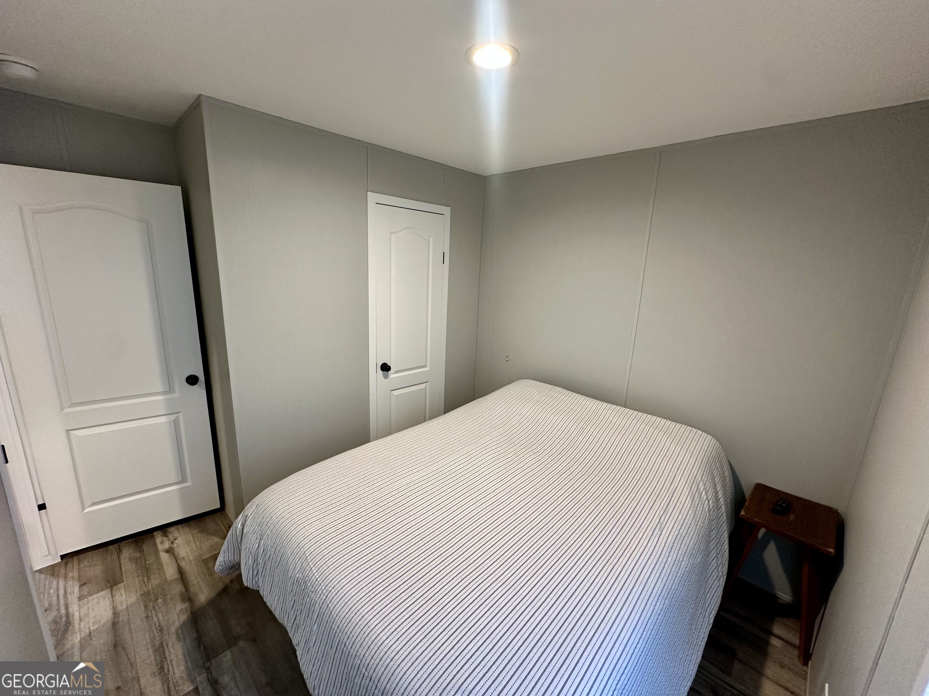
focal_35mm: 14
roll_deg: -2.5
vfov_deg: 85.7
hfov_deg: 102.1
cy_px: 348
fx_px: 376
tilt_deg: -12.3
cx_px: 464
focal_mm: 2.22
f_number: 2.2
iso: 160
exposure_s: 1/60
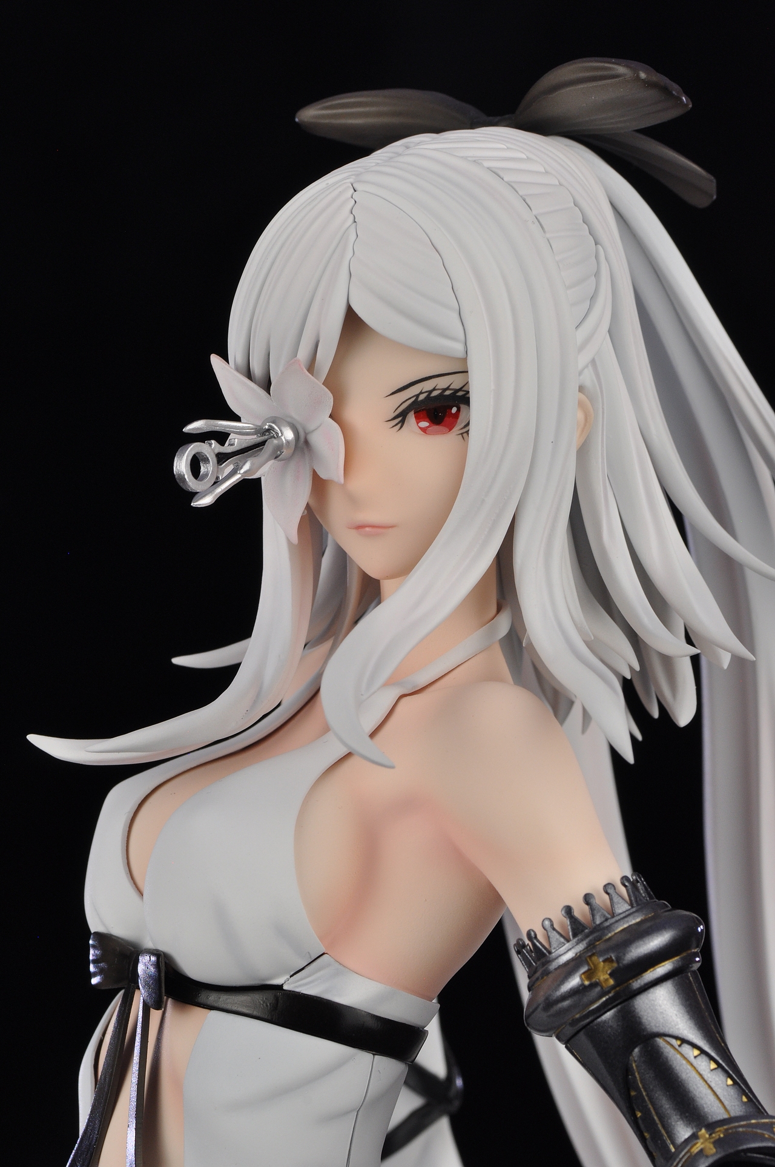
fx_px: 4370
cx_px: 388
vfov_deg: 15.2
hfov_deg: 10.1
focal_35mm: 135
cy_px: 584
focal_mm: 90
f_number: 16
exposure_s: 1/25
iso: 400
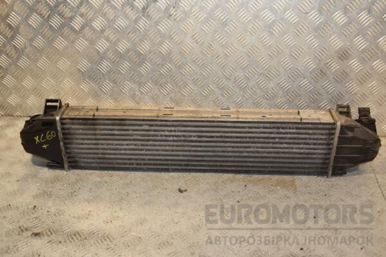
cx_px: 193
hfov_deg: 49.6
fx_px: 418
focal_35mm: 39
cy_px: 128
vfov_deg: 34.2
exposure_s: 1/200
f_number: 5.6
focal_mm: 26
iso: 800
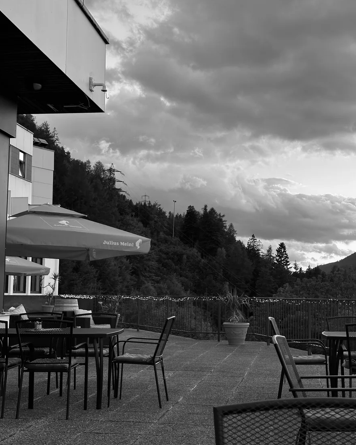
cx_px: 176
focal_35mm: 51
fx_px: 671
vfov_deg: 36.6
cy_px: 234
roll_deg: -0.2
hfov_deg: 29.7
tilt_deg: +6.5
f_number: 1.78
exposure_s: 1/513
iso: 64
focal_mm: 6.86
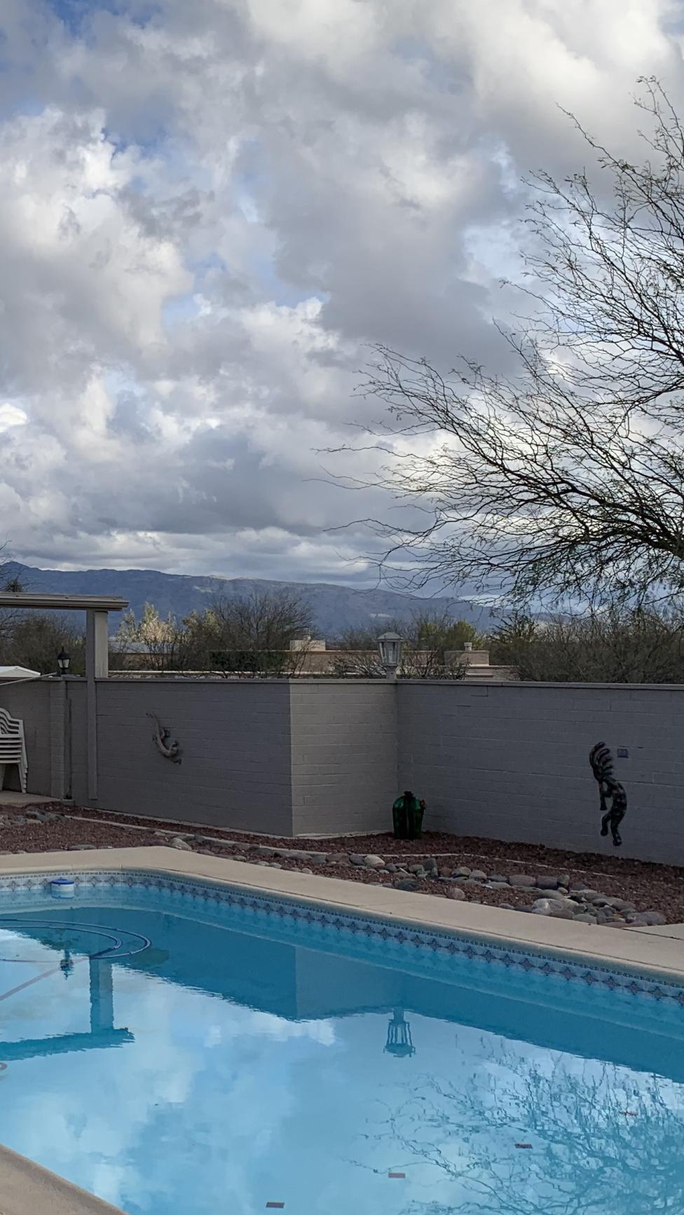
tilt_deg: +4.7
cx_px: -104
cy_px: 571
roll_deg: -0.7
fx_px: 1579
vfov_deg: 42.1
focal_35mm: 49
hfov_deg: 22.8
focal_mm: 4.25
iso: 25
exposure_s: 1/2681
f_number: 1.8
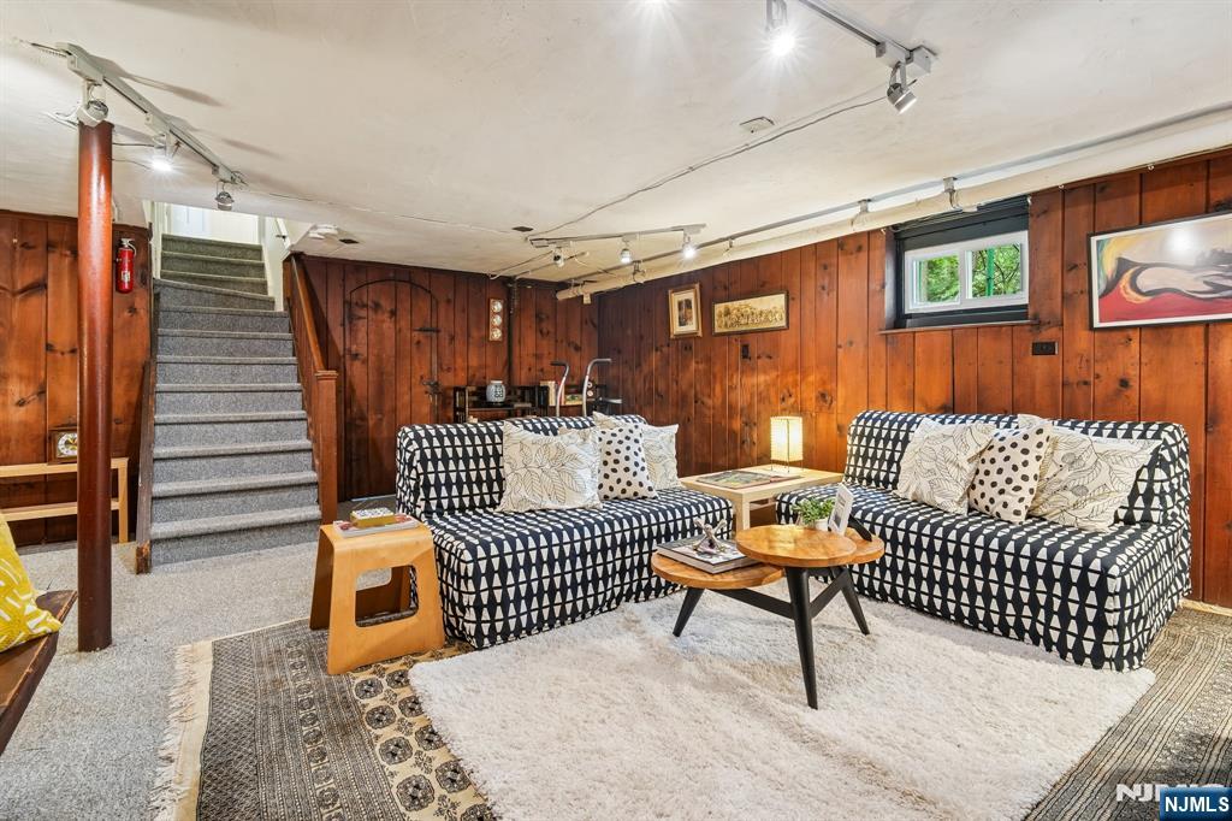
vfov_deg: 73.7
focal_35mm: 16
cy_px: 410
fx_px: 547
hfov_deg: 96.8
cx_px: 616
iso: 400
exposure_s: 1
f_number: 8
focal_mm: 16
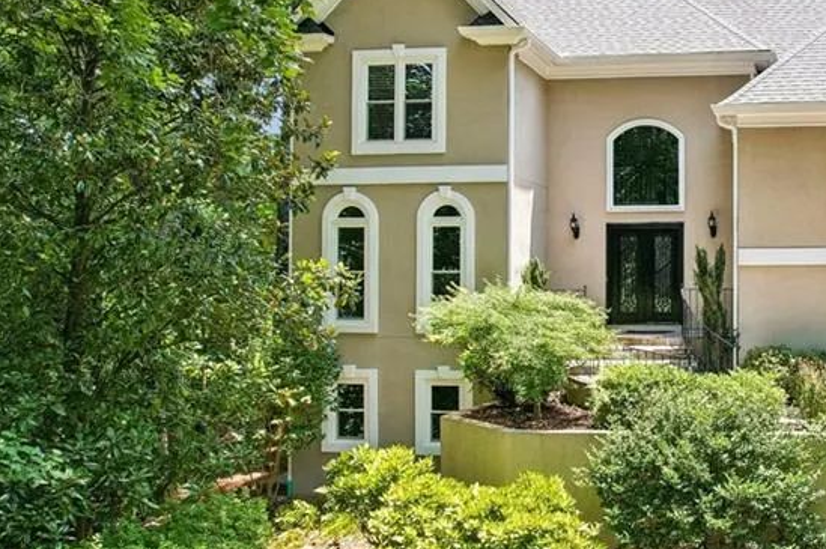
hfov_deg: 43.9
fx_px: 940
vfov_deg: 32.6
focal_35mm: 41
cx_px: 719
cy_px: 278
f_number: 2.8
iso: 100
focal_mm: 8.4
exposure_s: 1/240
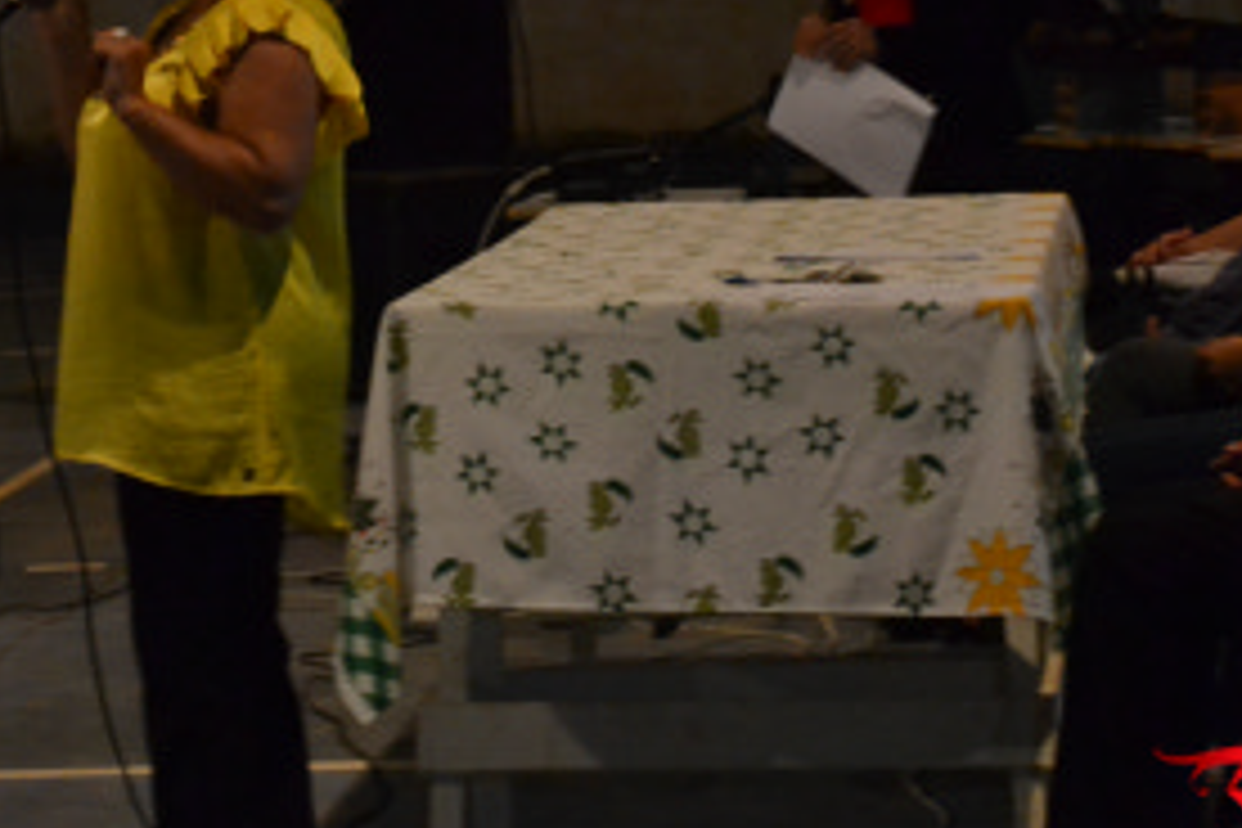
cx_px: 648
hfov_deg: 10.1
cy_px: 299
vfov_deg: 6.7
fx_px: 7034
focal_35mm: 204
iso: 3200
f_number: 5.3
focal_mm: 75
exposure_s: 1/20
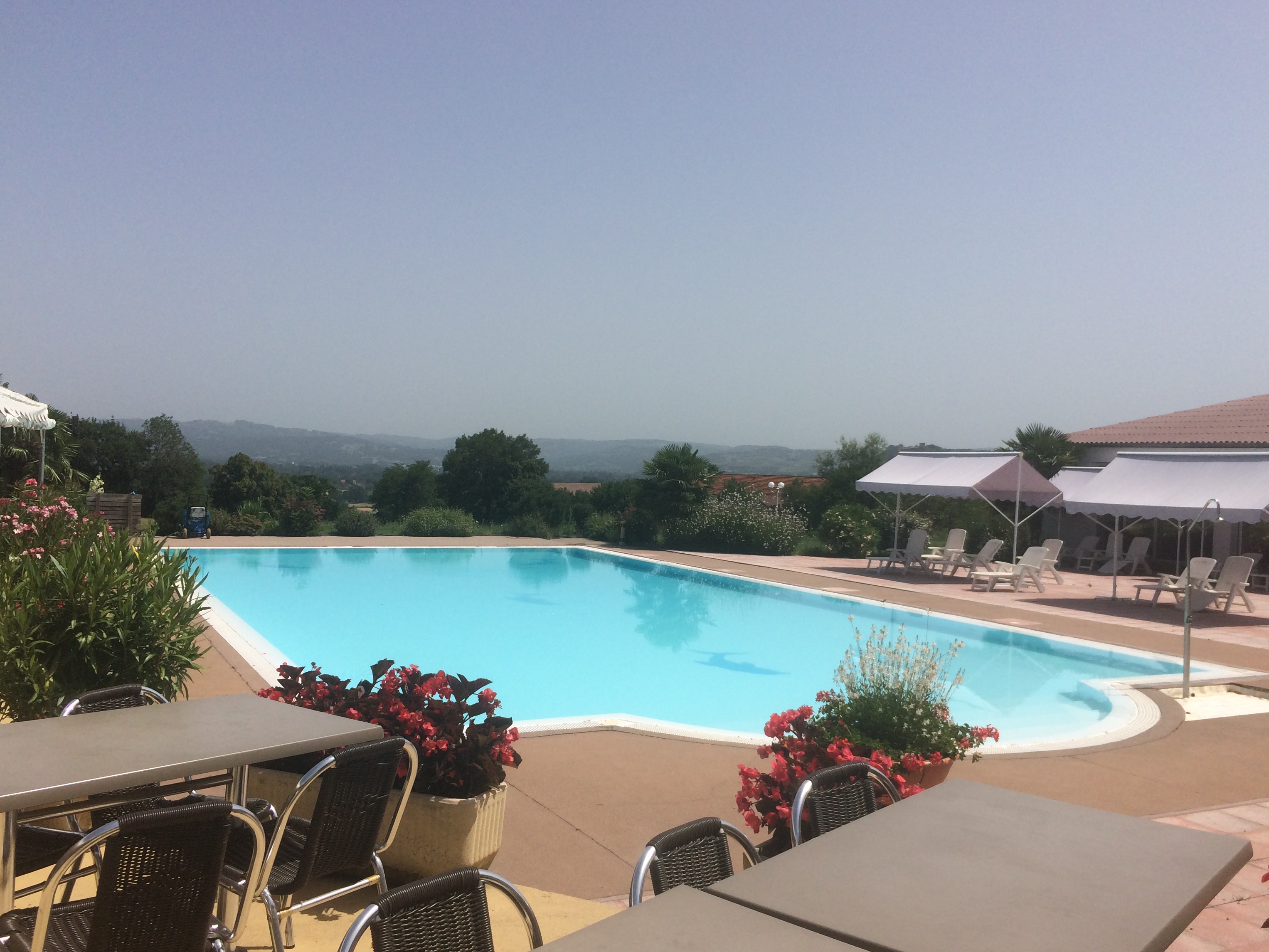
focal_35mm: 31
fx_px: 1136
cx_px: 670
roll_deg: -2.6
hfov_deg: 58.3
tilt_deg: -3.1
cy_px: 480
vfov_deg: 45.4
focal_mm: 4.15
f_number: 2.2
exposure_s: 1/4566
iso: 32
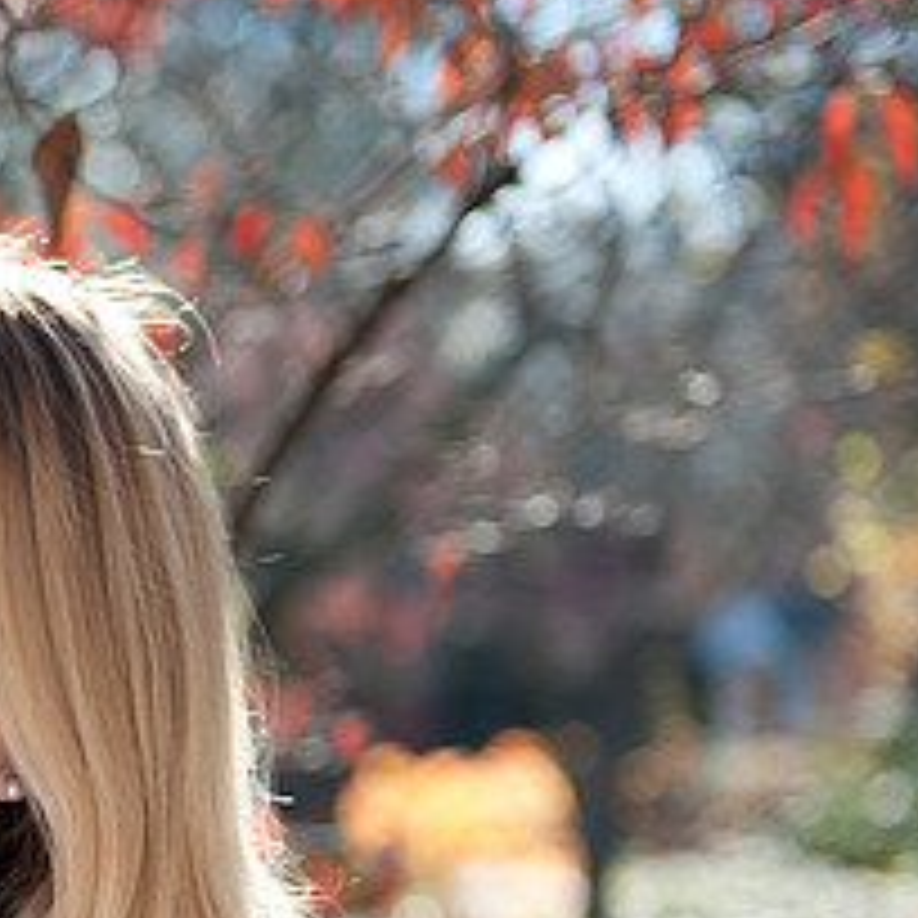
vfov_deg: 12.4
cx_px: -256
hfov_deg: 12.1
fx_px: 4200
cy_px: 724
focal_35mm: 140
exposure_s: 1/640
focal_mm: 58
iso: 100
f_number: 2.8
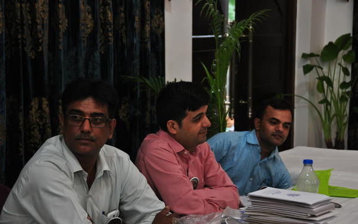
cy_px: 118
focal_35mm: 85
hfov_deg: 24.5
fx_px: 825
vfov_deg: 15.5
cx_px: 179
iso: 800
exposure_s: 1/50
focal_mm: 55
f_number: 5
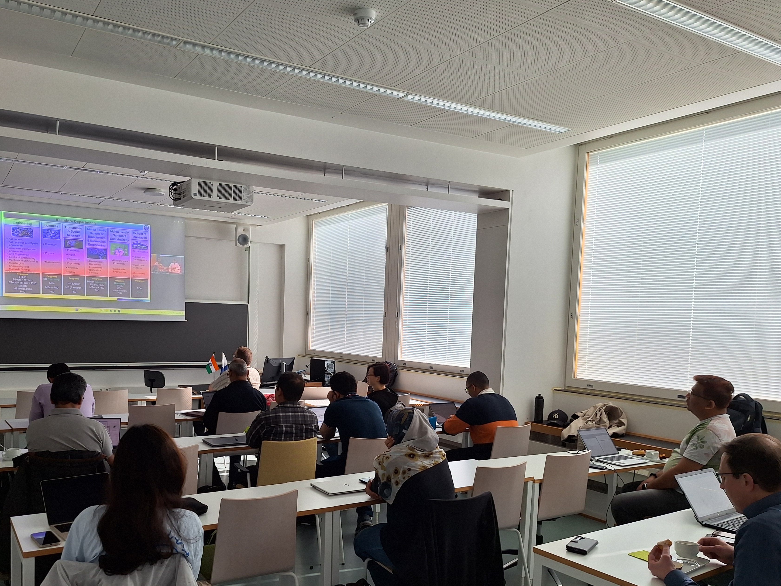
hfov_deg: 62.8
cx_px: 307
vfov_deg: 49.4
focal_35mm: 28
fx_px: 632
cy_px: 354
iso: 40
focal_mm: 5.54
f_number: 1.8
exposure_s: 1/201
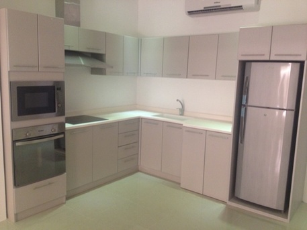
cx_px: 154
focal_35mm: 35
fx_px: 310
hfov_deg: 52.6
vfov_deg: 40.7
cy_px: 115
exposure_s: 1/20
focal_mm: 4.28
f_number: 2.4
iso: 160
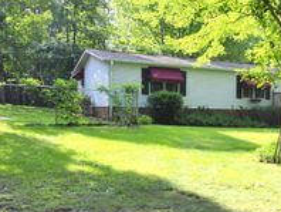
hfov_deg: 34.9
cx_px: 263
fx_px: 415
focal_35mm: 51
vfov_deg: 28.6
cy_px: 124
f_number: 5.6
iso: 125
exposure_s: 1/125
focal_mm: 14
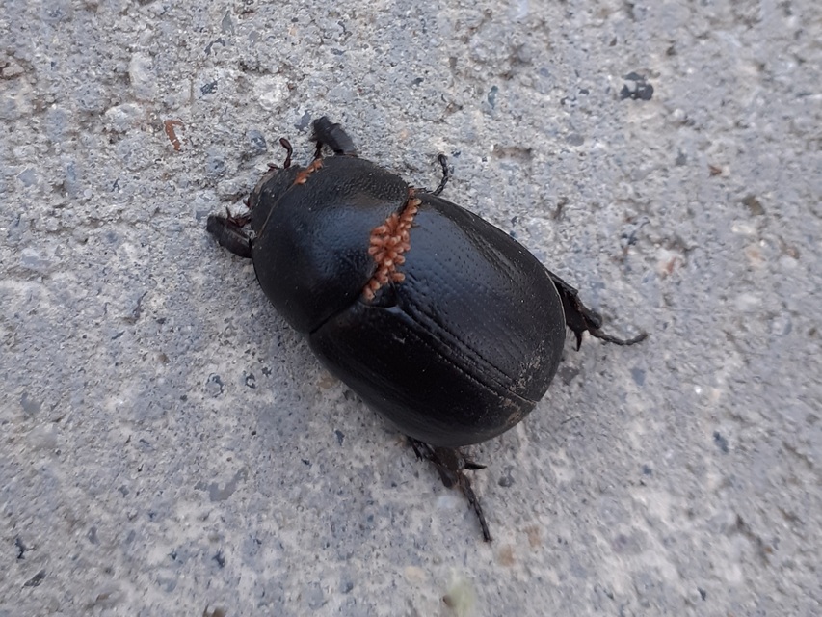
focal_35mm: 27
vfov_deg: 51.4
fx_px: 641
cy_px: 308
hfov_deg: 65.3
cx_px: 411
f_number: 1.9
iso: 80
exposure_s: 1/50
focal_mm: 3.6
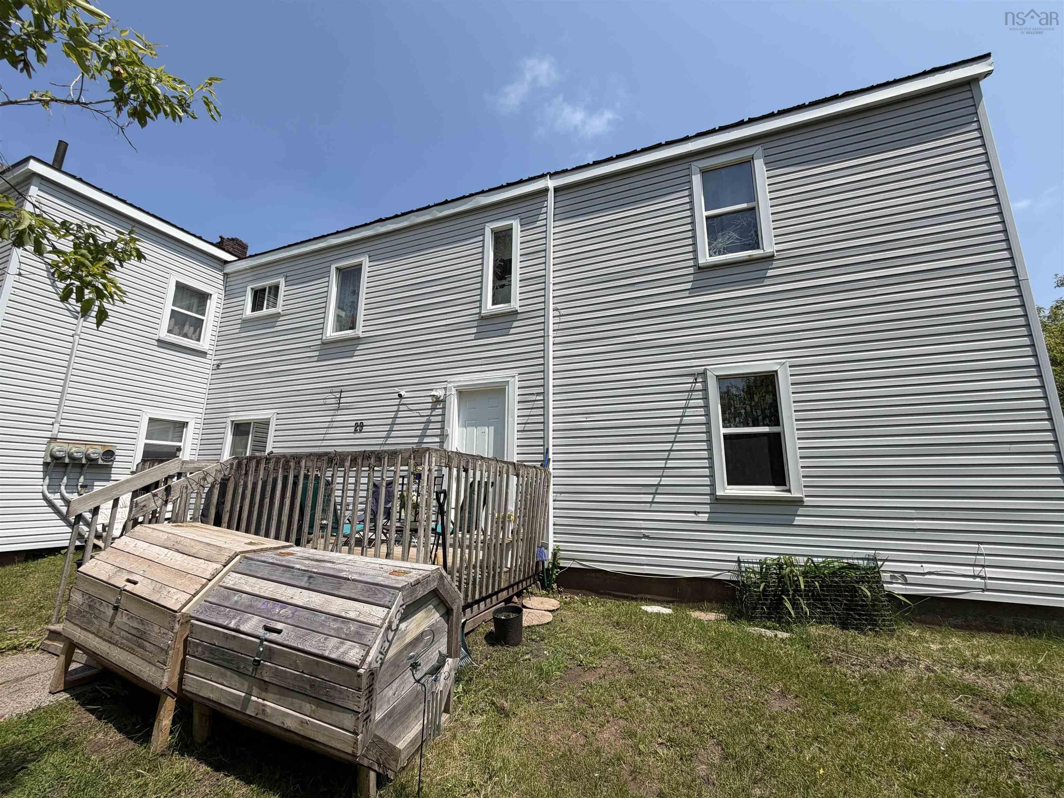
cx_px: 532
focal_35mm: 14
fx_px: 430
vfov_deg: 85.7
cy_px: 399
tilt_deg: +12.6
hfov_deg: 102.1
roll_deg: -0.7
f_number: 2.2
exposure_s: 1/830
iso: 20
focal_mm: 2.22
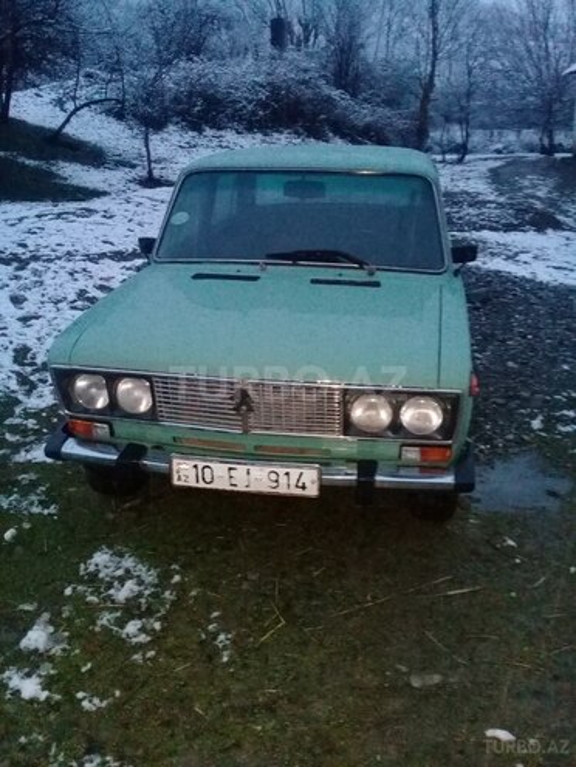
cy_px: 384
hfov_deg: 45.4
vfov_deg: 58.4
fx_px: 688
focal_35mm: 31
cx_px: 288
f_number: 2.2
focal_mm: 3.3
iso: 640
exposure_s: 1/15
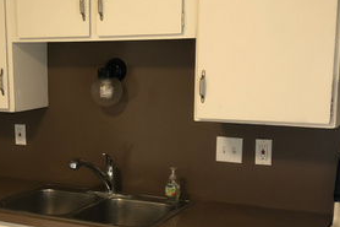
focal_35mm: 67
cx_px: 40
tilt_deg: -12.7
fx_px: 632
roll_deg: +1.7
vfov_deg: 20.1
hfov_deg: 29.0
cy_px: 180
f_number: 1.8
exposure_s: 1/24
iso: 40
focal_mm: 4
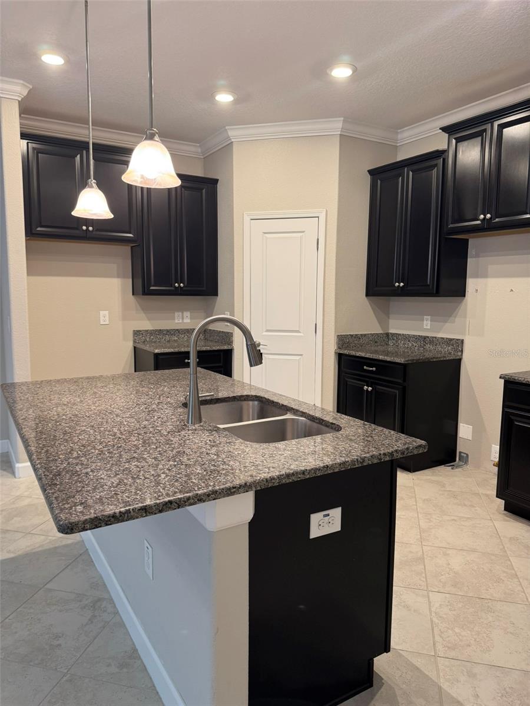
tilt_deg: -8.0
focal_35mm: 24
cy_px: 353
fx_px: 490
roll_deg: +0.2
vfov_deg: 71.6
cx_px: 265
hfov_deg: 56.8
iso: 160
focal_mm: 6.76
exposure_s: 1/60
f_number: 1.78
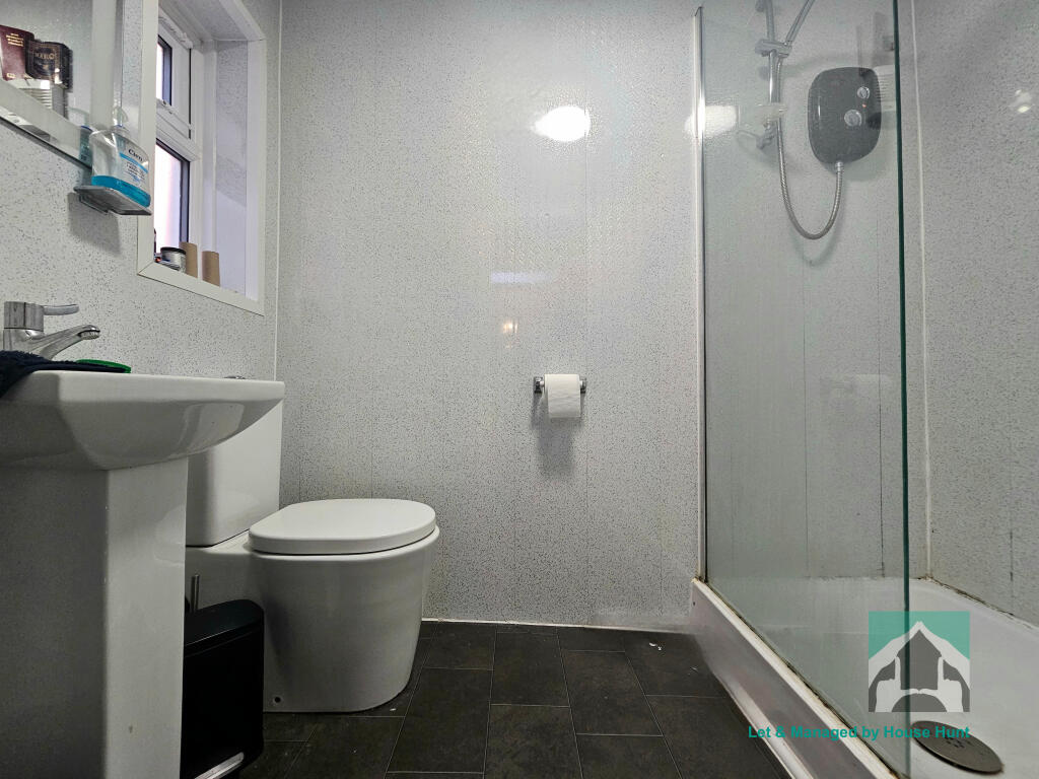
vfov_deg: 89.9
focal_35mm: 13
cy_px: 390
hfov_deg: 106.2
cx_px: 520
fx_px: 390
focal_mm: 2.2
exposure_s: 1/77.5
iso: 200
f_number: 2.2
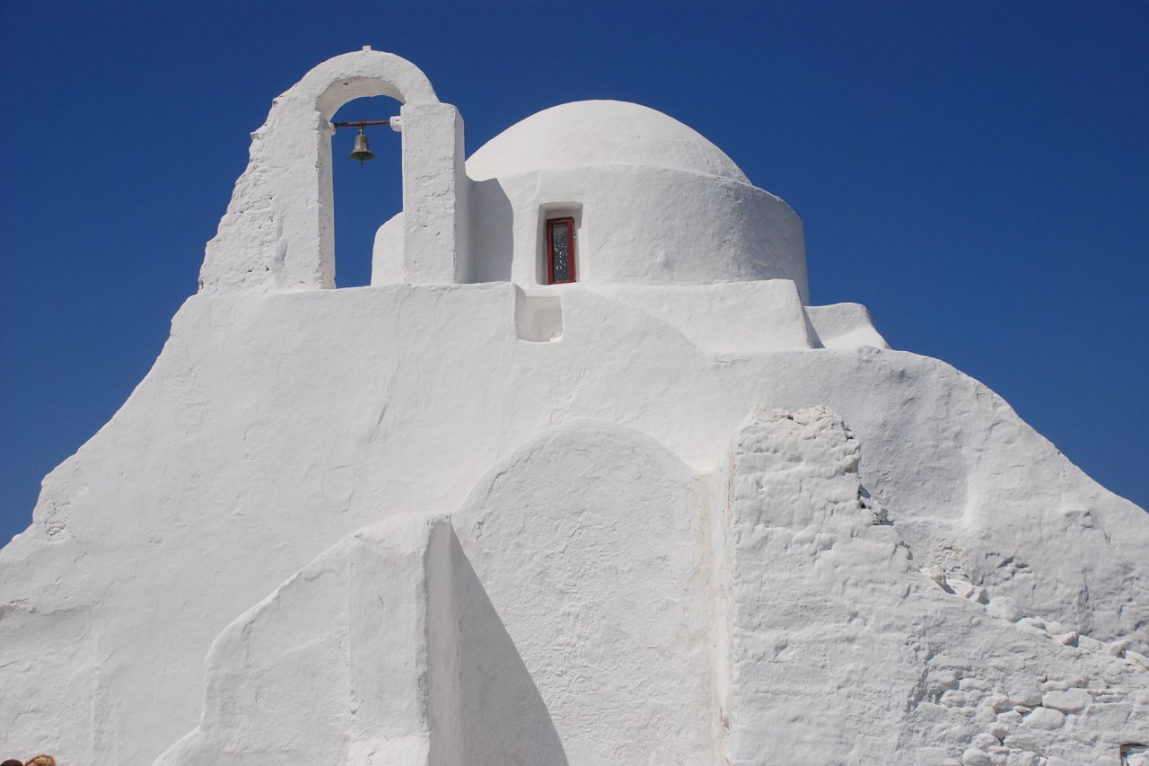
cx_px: 574
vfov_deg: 25.7
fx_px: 1675
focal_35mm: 52
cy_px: 383
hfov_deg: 37.9
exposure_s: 1/1250
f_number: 9
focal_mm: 35
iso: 200
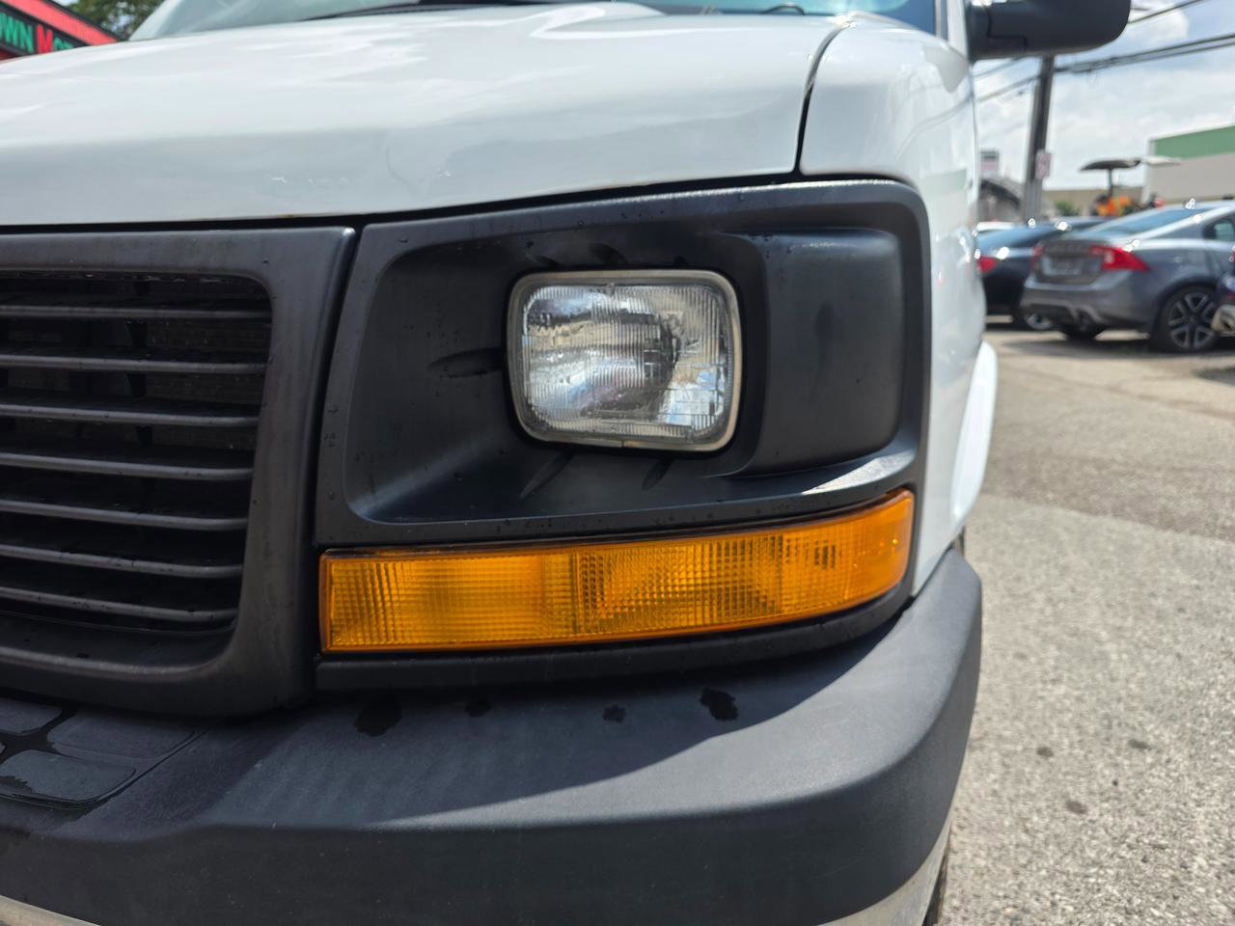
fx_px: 821
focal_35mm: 23
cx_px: 618
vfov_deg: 58.9
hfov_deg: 73.9
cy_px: 463
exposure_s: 1/3972
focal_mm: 6.3
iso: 80
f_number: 1.7
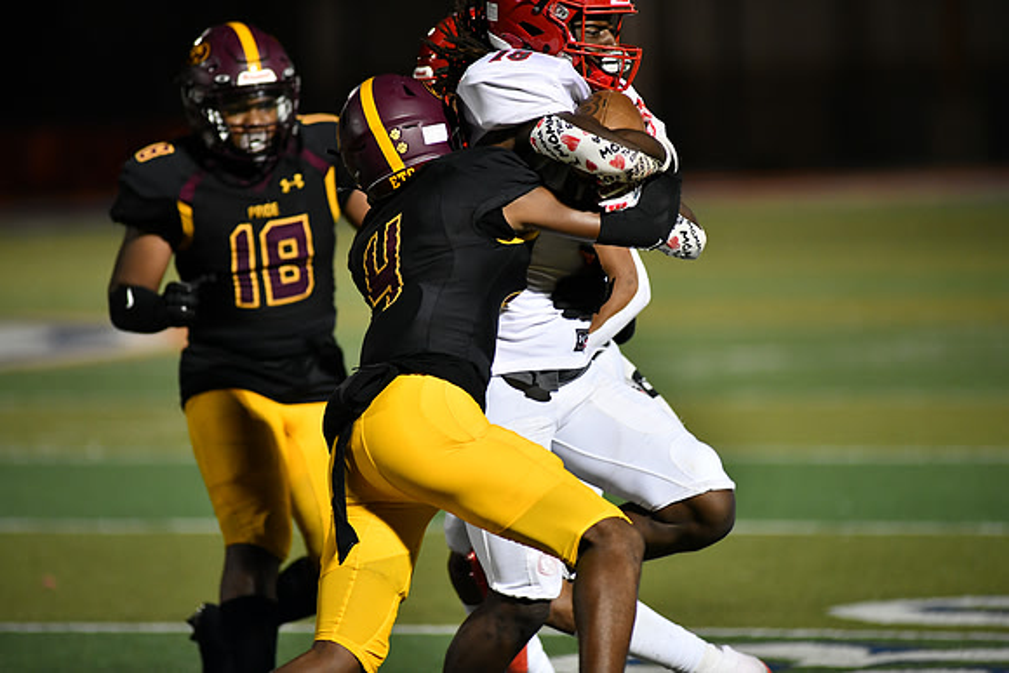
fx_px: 8410
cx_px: 504
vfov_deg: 4.6
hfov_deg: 6.9
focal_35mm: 300
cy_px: 336
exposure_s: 1/1000
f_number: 2.8
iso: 2500
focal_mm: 300
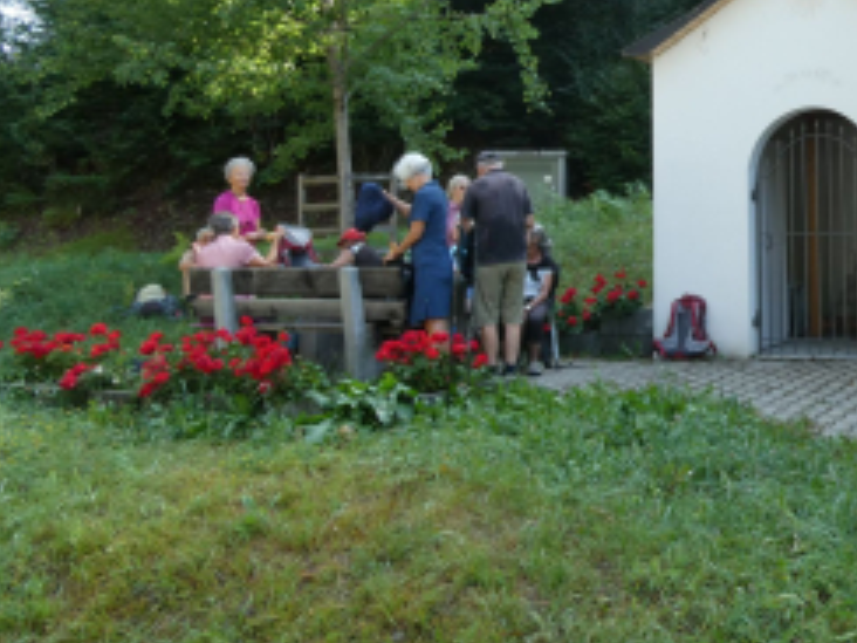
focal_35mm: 42
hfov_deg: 42.0
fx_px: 1040
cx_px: 732
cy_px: 109
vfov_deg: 33.2
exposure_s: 1/80
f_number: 3.3
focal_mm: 4.3
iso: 80
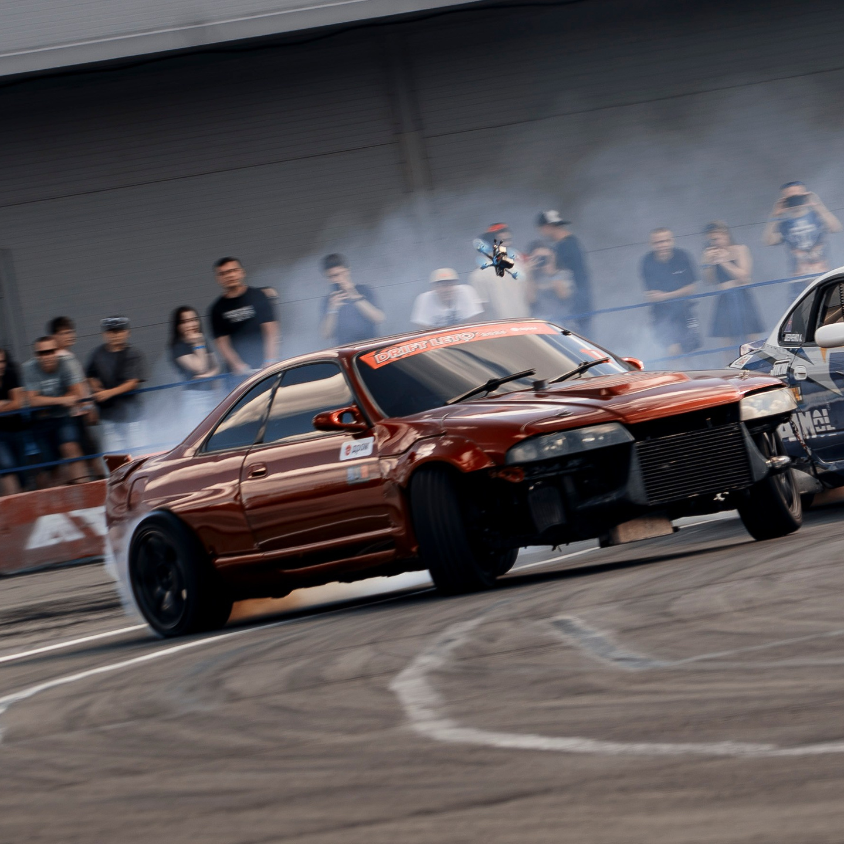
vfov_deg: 4.7
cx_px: 791
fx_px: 10234
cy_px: 403
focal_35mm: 371
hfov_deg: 4.7
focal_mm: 130
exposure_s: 1/125
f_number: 8
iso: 100
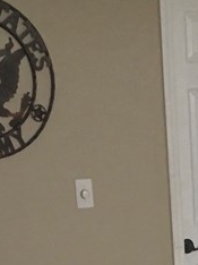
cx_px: 247
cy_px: 489
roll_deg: +2.4
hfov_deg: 11.4
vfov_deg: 13.7
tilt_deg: -21.4
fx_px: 970
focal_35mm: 127
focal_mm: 4.15
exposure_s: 1/17
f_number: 2.2
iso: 80
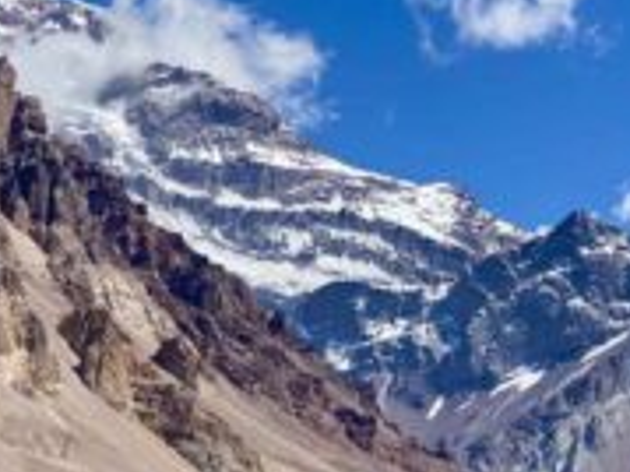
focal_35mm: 116
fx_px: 2110
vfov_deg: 12.7
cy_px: 328
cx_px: 172
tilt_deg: +7.5
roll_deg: -3.7
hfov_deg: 16.9
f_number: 2
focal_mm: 6
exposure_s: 1/1597
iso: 20
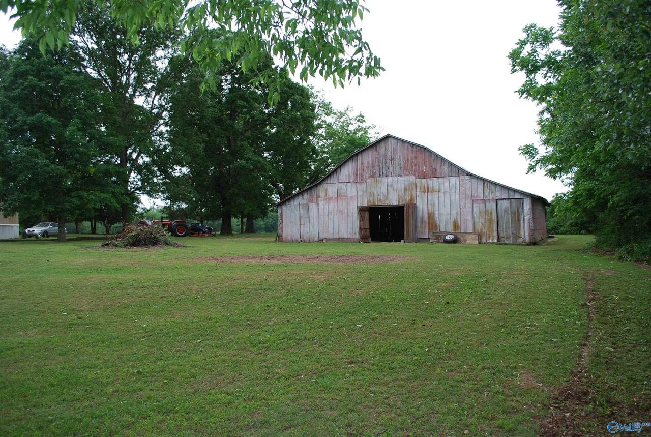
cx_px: 326
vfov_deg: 48.1
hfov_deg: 67.3
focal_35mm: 27
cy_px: 218
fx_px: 489
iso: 100
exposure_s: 1/200
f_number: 4.5
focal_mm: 18
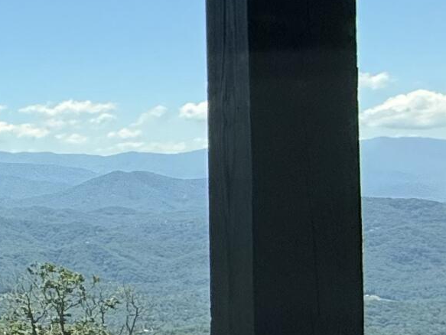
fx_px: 928
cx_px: -590
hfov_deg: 15.7
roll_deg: +0.0
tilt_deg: +1.9
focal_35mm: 72
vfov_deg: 20.5
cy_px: 165
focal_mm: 2.22
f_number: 2.2
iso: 50
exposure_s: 1/1497
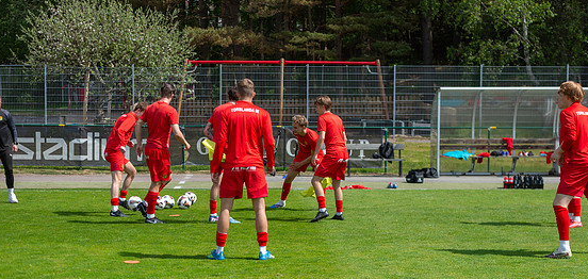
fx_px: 1218
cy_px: 204
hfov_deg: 27.1
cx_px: 298
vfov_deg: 13.0
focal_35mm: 81
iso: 100
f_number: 3.2
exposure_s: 1/2000
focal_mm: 70
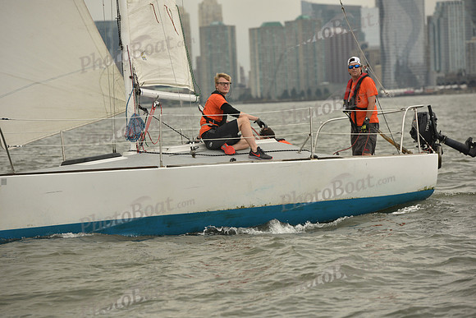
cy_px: 159
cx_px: 238
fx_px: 2314
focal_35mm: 175
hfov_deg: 11.7
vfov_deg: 7.9
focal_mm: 175
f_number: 5.6
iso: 320
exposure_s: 1/1600
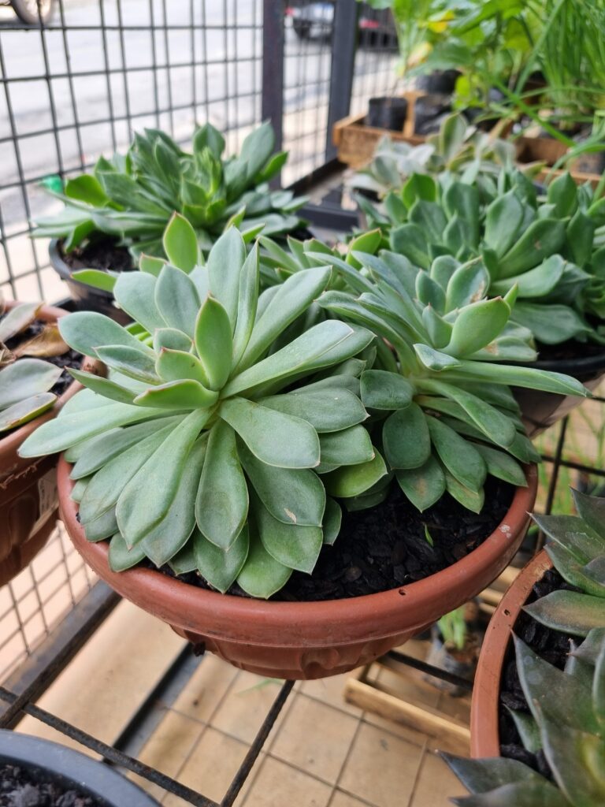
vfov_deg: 67.3
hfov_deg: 53.1
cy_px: 404
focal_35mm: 26
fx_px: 606
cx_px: 302
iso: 50
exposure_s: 1/308
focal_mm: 5.4
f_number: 1.8
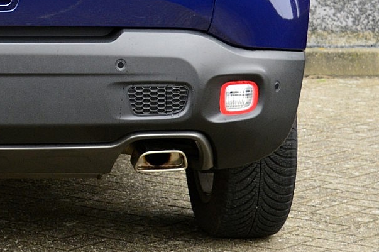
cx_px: -38
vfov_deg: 9.5
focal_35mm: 141
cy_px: -65
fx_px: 1487
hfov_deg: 14.2
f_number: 5.6
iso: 800
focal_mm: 35
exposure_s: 1/60
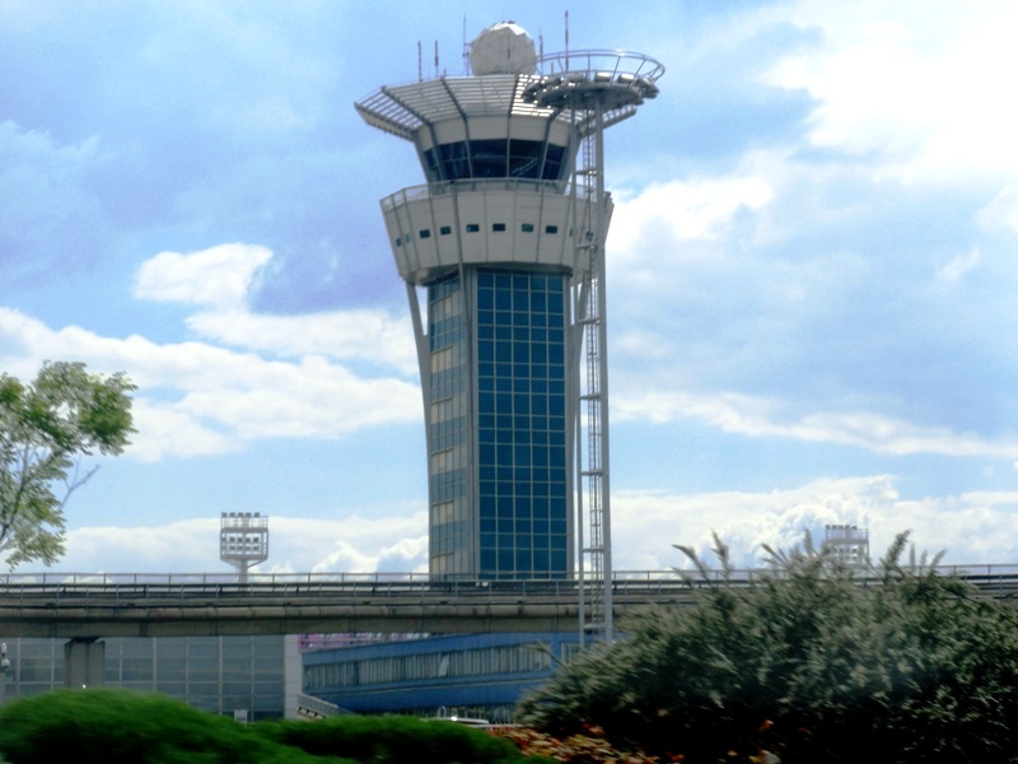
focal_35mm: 92
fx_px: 2706
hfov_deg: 21.3
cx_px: 509
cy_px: 382
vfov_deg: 16.1
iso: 100
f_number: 12
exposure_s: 1/125
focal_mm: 16.3
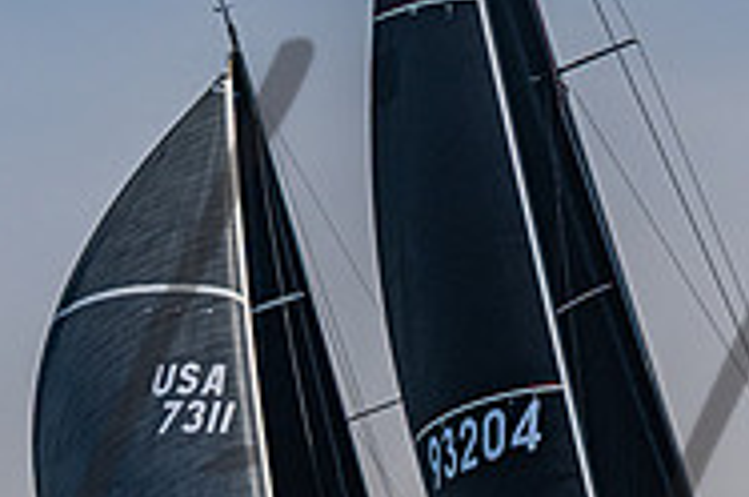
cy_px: 783
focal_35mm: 718
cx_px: 928
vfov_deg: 1.9
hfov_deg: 2.9
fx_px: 14913
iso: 400
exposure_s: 1/3200
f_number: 8
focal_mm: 185
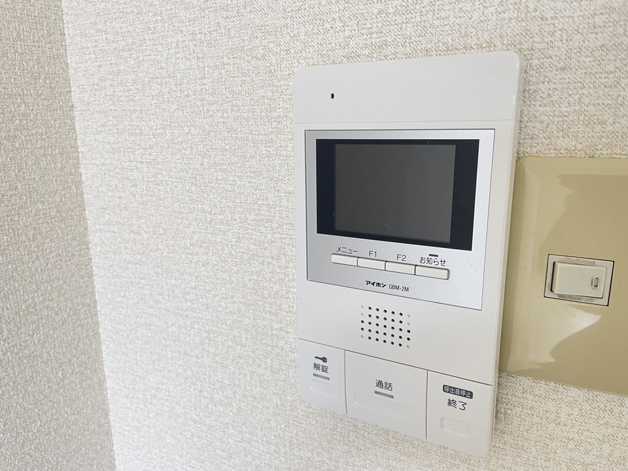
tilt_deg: -14.4
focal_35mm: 26
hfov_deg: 67.3
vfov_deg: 53.1
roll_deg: +1.4
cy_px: 236
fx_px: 472
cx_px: 314
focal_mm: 4.2
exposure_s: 1/60
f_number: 1.6
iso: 80
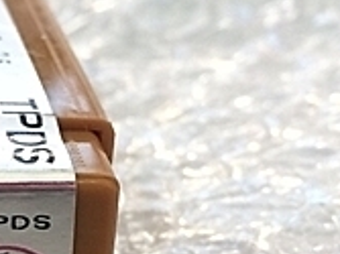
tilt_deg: -39.4
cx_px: -71
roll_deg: +0.1
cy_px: 260
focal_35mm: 111
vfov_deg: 13.1
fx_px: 1089
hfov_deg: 16.9
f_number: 2.2
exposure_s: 1/40
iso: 40
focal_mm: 4.15
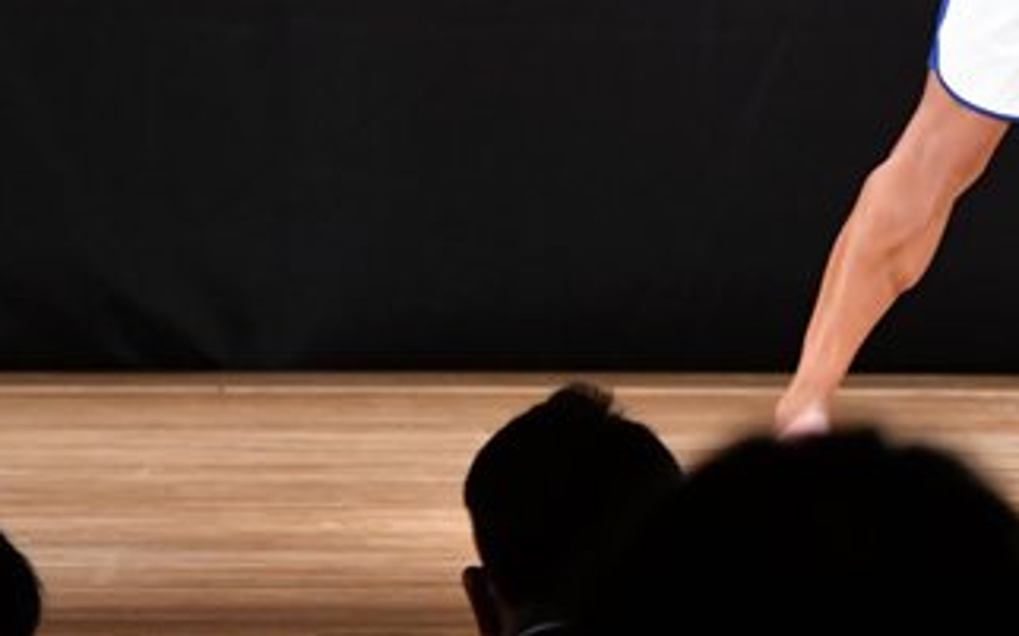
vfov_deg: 2.2
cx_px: 1087
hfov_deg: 3.6
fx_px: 16351
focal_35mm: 589
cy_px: -177
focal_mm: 160
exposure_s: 1/400
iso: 3200
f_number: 5.6
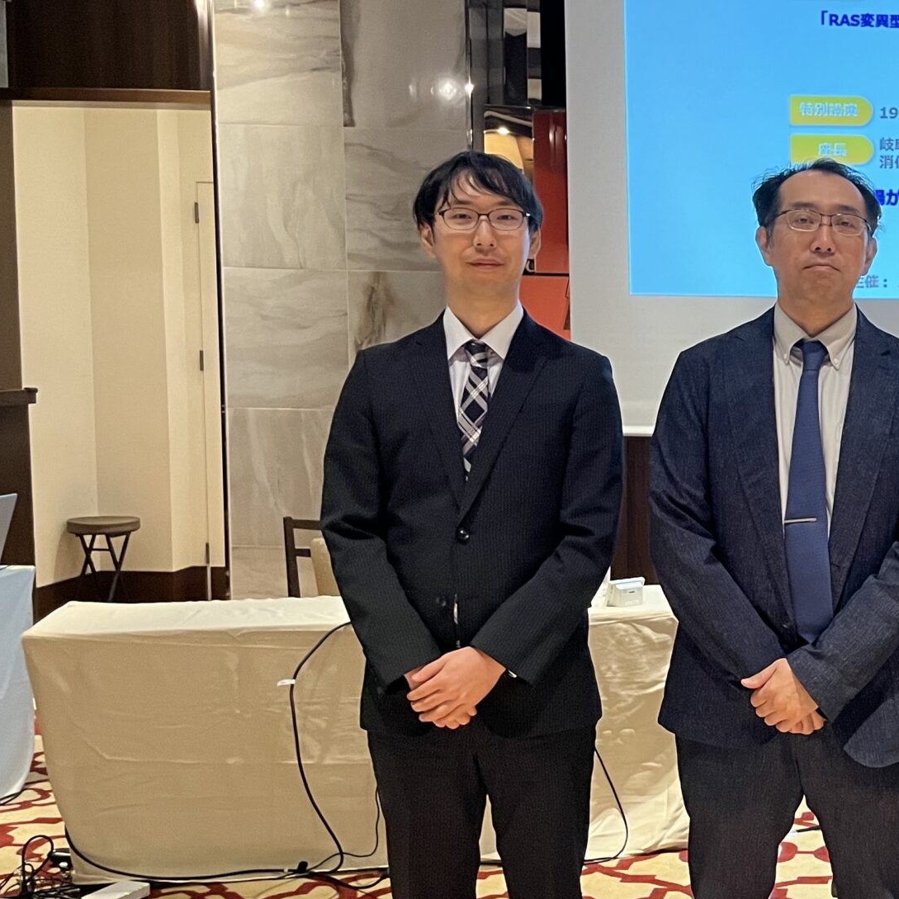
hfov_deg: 28.5
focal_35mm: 54
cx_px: 1012
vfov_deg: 31.6
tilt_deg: -7.0
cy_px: 476
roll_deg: -1.5
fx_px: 1587
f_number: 1.6
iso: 250
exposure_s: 1/60
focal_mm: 5.1
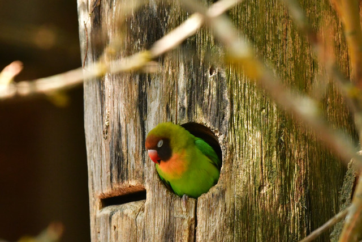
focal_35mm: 400
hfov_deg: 5.2
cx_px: 181
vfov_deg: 3.4
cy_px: 121
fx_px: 4023
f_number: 4.5
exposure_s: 1/1600
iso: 2500
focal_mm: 200
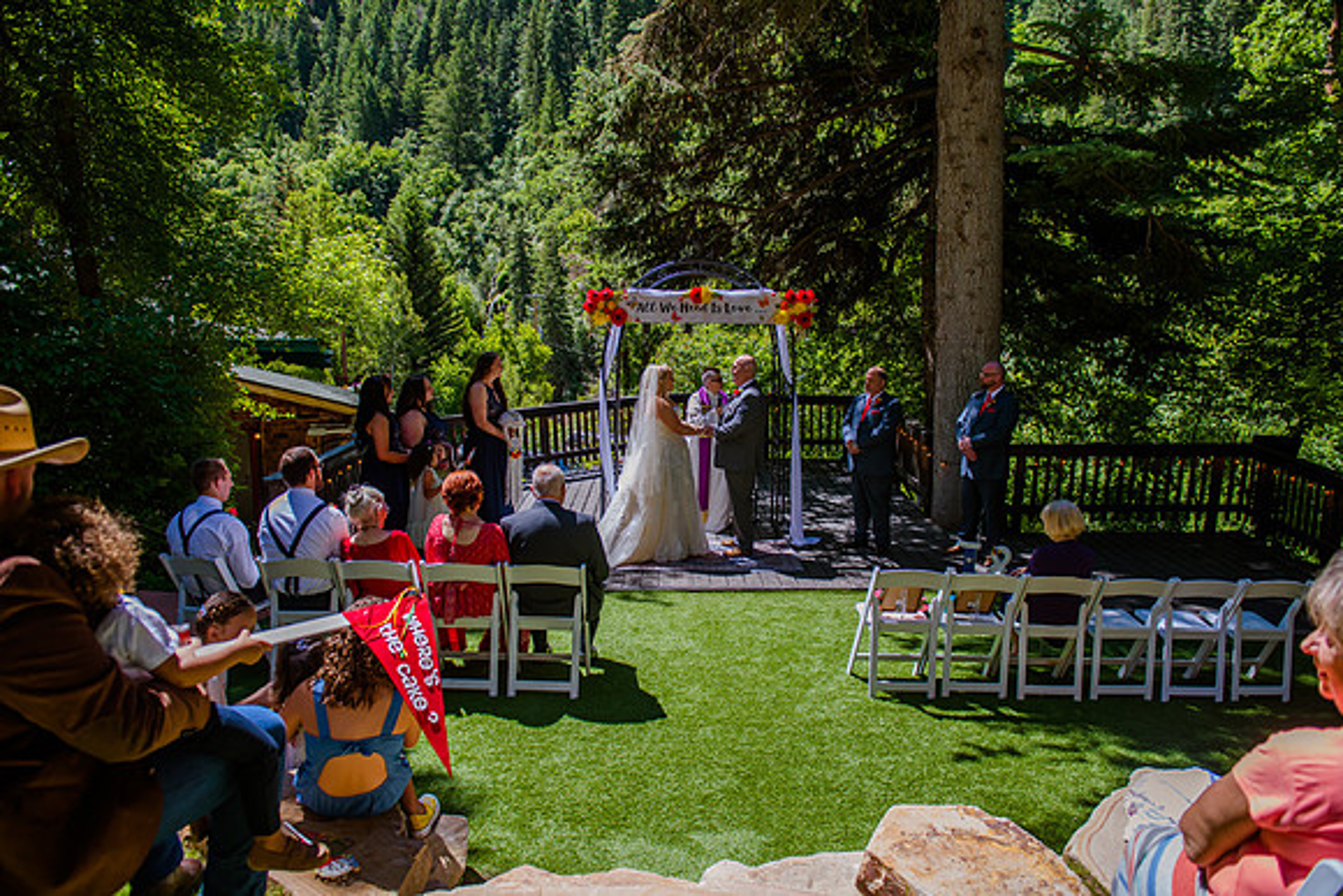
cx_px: 670
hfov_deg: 72.7
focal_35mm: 24
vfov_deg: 52.3
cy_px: 448
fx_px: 913
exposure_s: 1/640
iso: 160
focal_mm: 24
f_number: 3.5
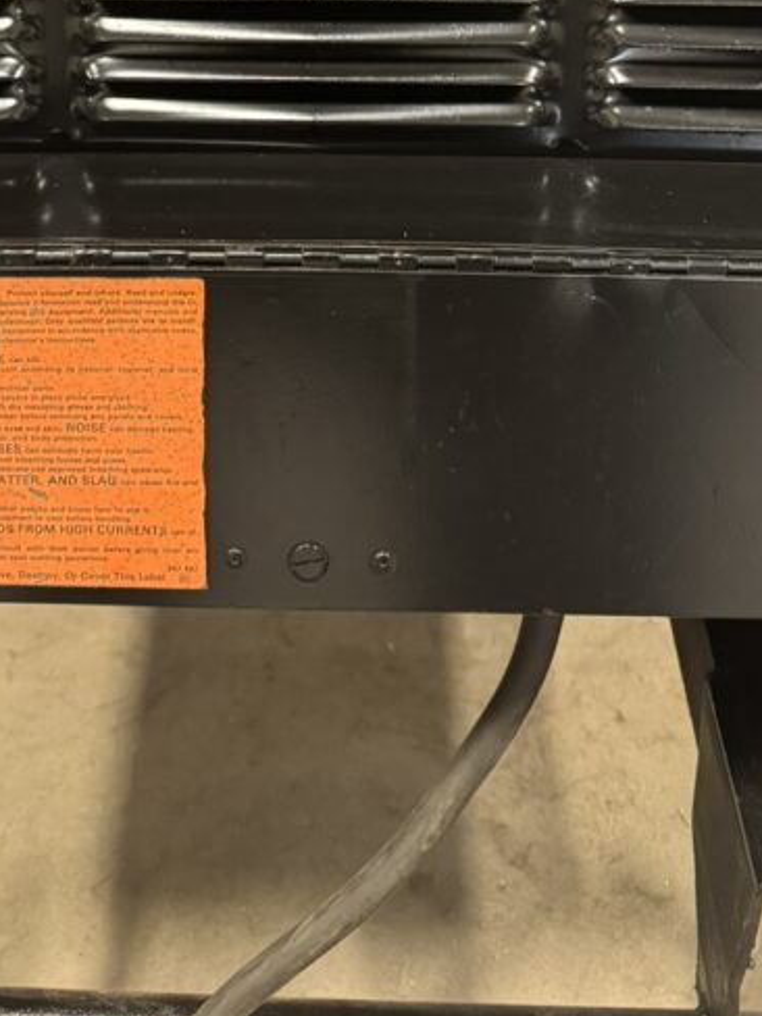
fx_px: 1732
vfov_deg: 28.4
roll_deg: +0.3
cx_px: 300
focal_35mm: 59
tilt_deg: -17.9
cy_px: -210
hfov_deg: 24.8
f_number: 1.78
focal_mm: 6.76
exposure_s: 1/60
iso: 800
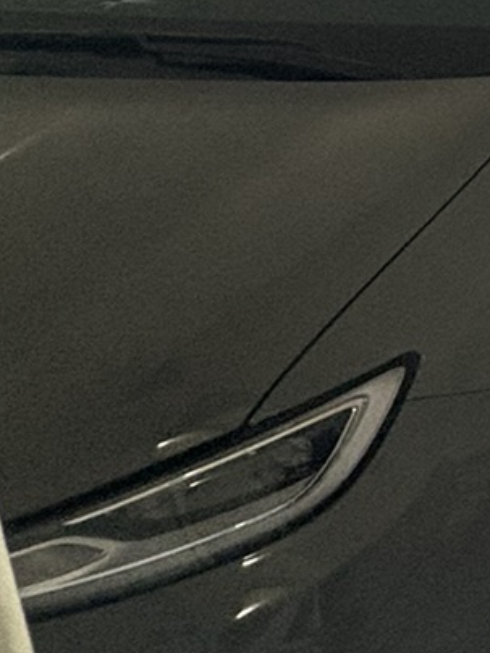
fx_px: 1340
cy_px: 18
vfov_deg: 26.1
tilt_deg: -17.3
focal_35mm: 71
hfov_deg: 13.6
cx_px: 1229
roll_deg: -3.4
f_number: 2.2
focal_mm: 2.22
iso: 400
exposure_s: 1/60
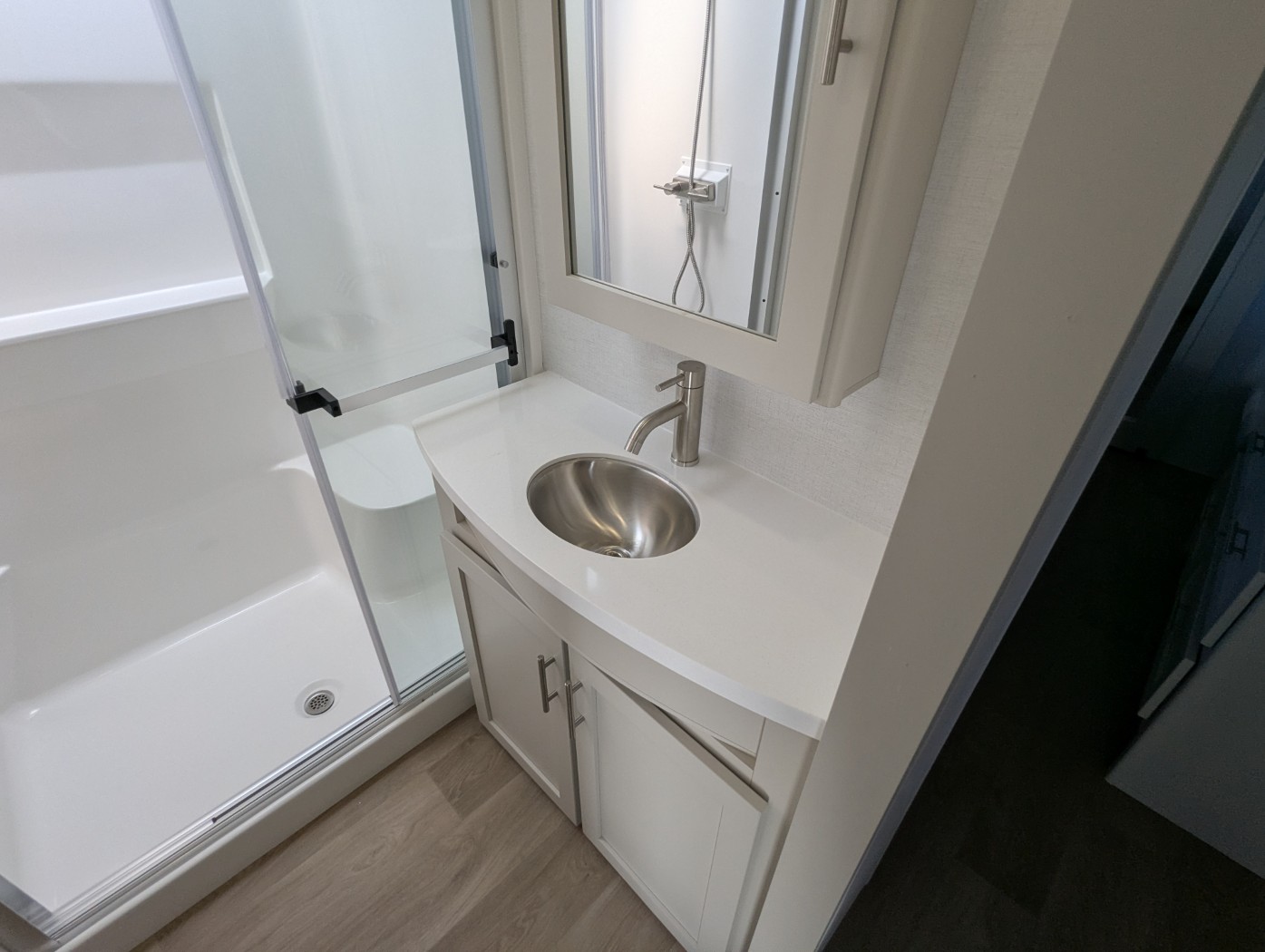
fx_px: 585
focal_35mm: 16
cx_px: 632
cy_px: 476
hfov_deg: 94.4
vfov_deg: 78.2
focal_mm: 2.35
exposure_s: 1/245
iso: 60
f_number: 2.2
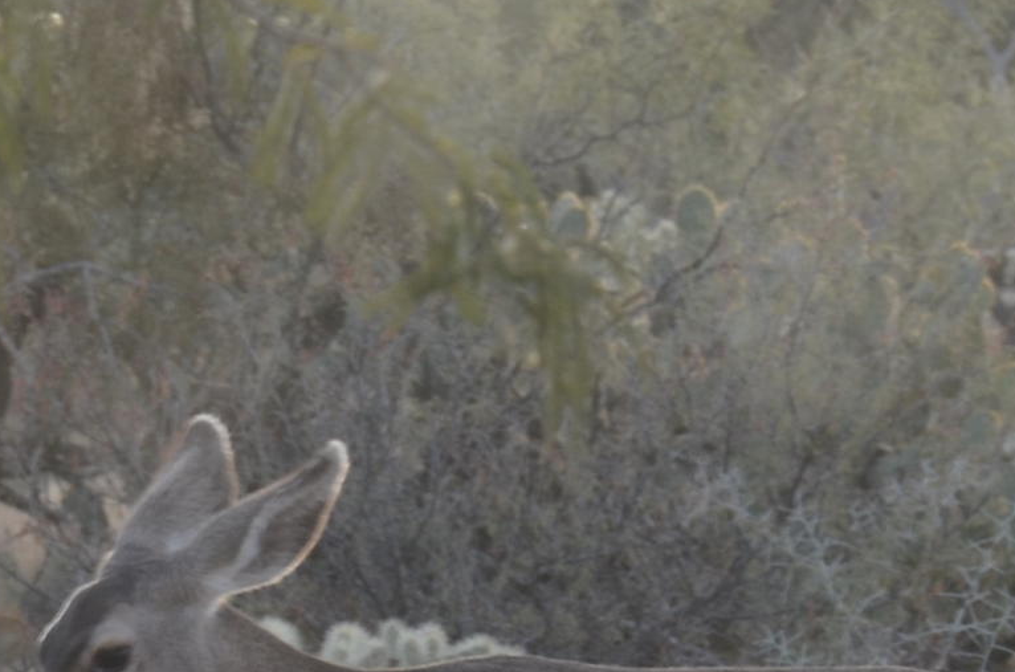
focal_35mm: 617
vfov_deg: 2.2
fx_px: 17355
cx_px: 468
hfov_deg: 3.3
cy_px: 634
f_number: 8
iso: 200
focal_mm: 105
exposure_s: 1/60
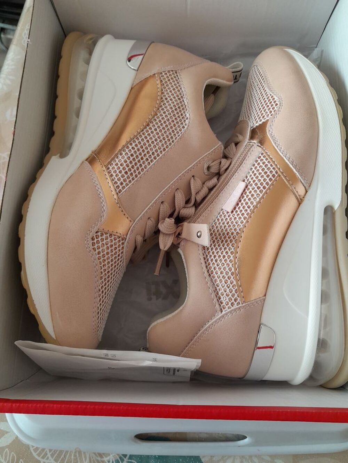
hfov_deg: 51.4
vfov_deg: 65.3
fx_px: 362
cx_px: 174
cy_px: 232
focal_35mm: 27
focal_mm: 4
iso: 125
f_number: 1.8
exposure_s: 1/50
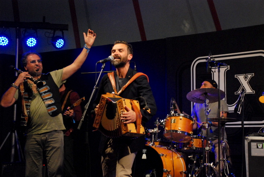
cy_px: 88
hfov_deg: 25.9
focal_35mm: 78
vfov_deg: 17.6
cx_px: 132
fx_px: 573
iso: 1600
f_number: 5
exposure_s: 1/125
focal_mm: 52
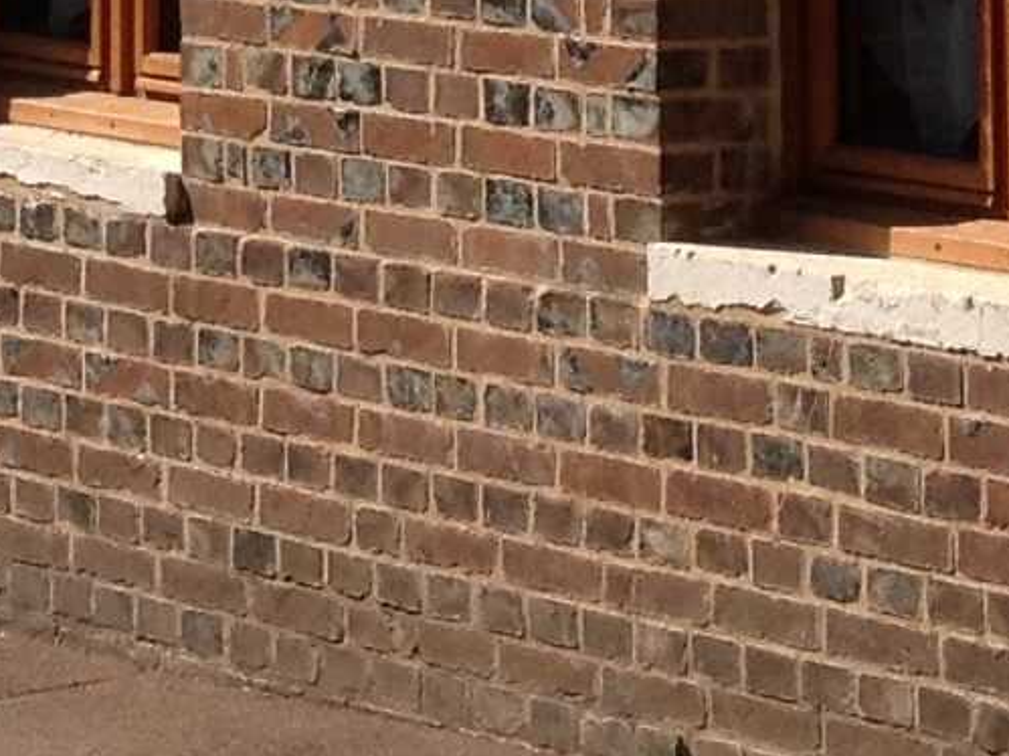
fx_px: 6673
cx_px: -271
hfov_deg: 8.5
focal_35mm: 229
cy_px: -1261
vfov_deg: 6.1
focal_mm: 4.28
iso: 50
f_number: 2.4
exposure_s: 1/1623
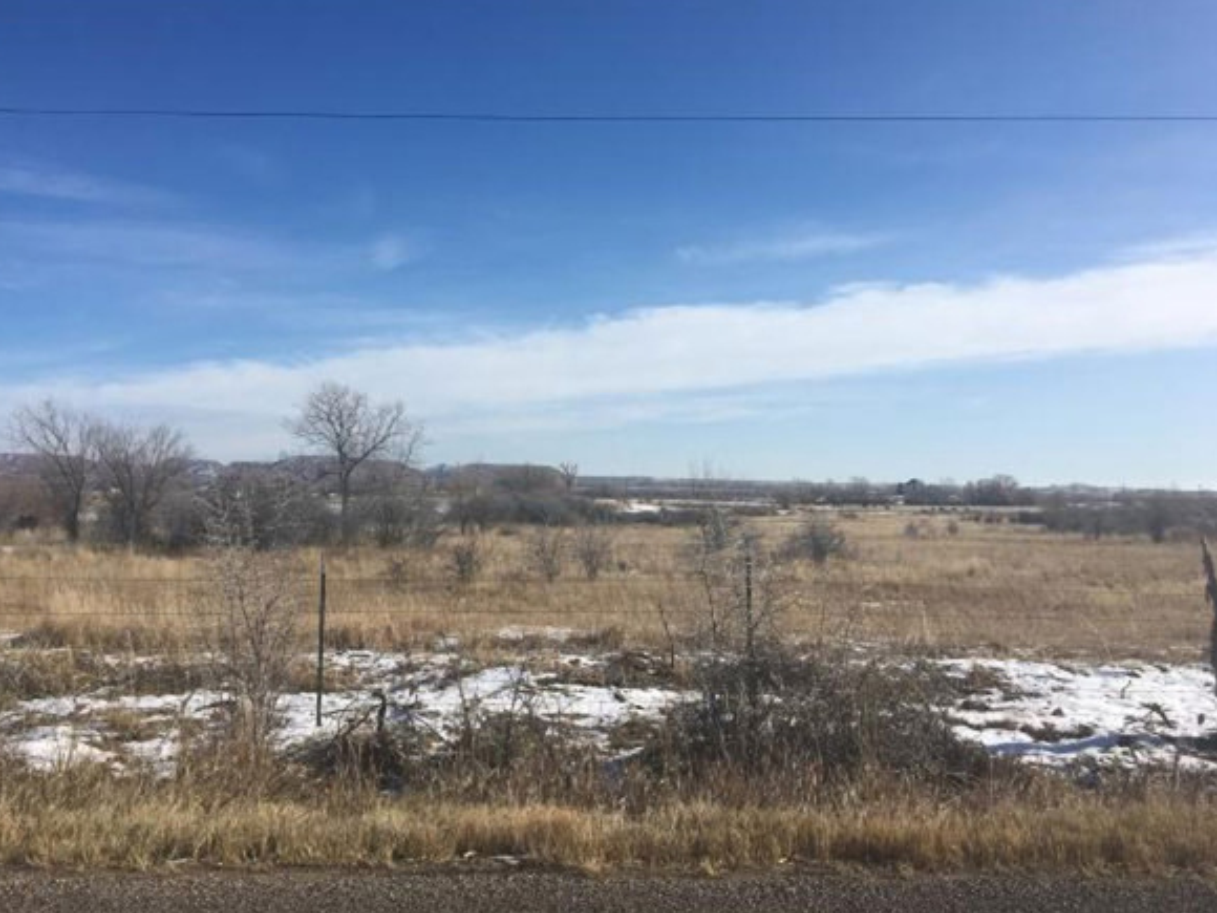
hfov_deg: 56.7
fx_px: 1125
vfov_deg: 44.1
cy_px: 426
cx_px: 560
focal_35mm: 32
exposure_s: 1/3077
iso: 25
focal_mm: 4.15
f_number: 2.2
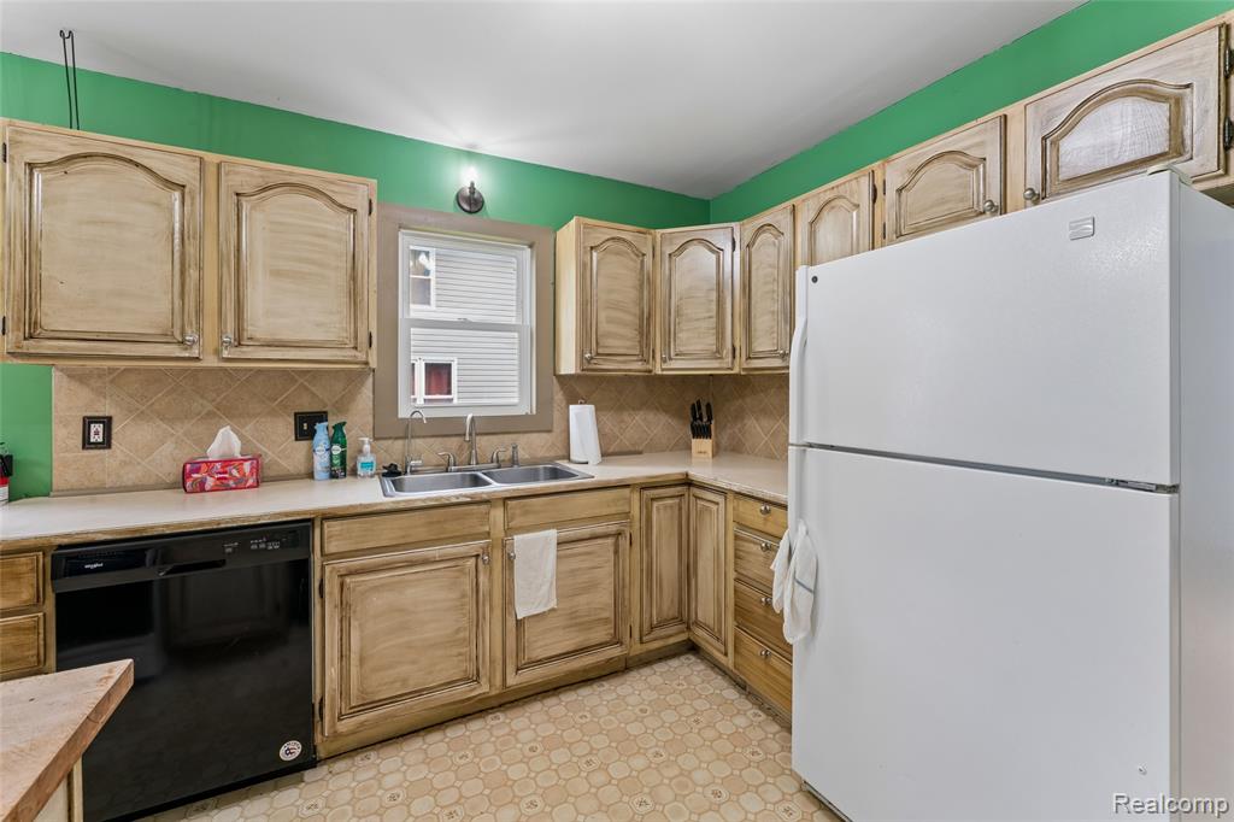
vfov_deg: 81.2
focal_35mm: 14
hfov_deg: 104.3
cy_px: 411
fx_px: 480
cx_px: 617
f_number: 13
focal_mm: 14
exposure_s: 1/4
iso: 400
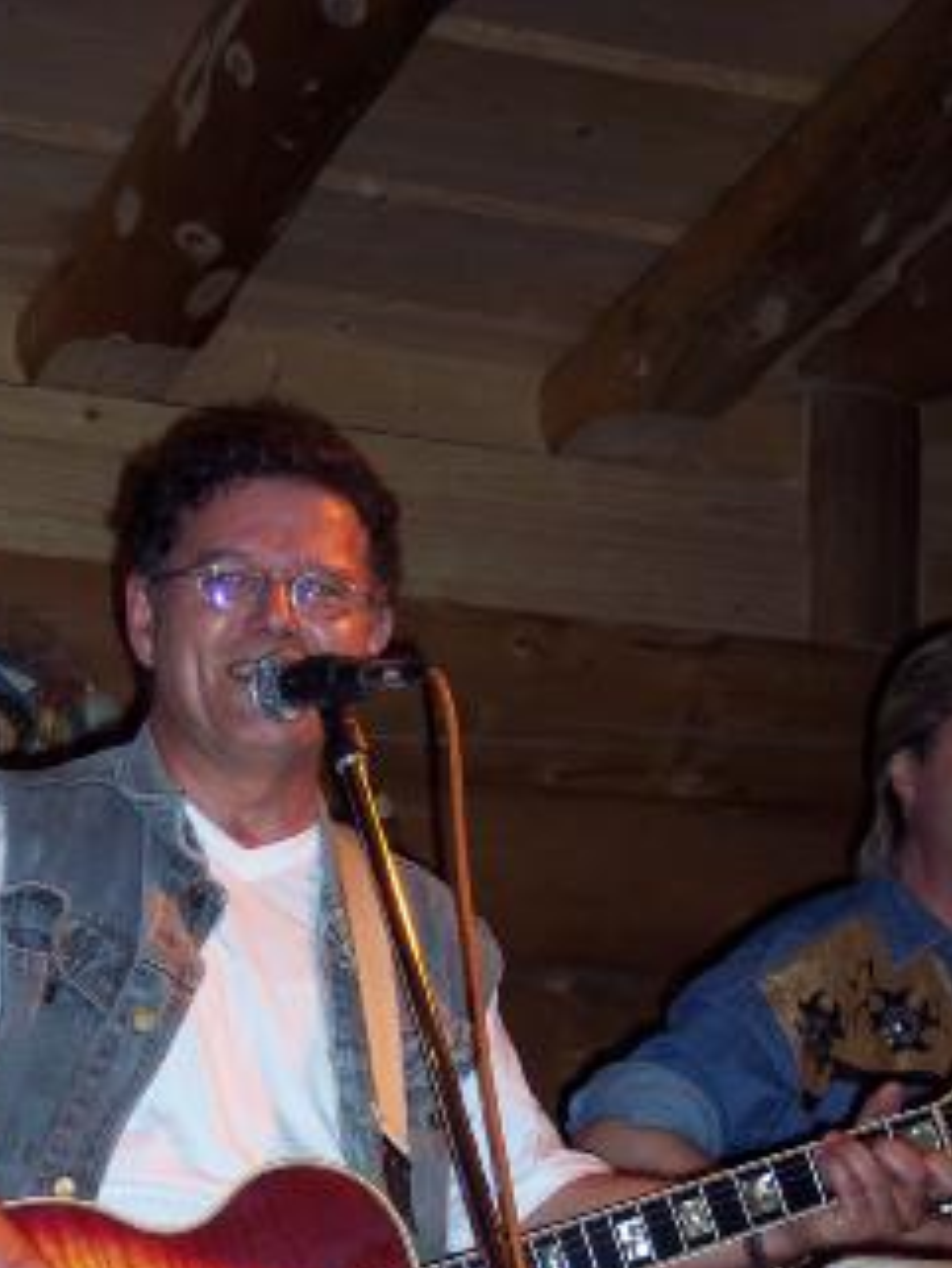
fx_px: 2968
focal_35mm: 81
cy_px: 984
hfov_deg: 18.2
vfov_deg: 23.8
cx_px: 306
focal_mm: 10.7
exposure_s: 1/60
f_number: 3.4
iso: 100
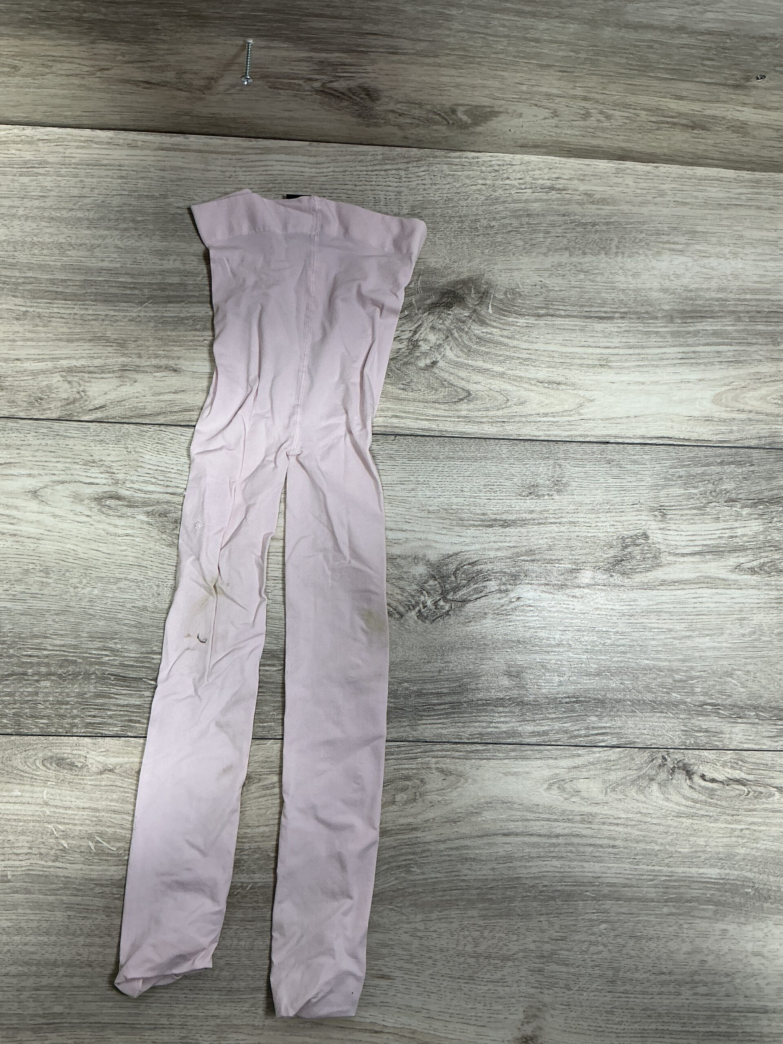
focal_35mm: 29
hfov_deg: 48.2
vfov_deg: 61.7
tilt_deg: -83.5
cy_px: 522
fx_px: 875
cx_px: 392
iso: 40
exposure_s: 1/50
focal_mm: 3
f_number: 1.8
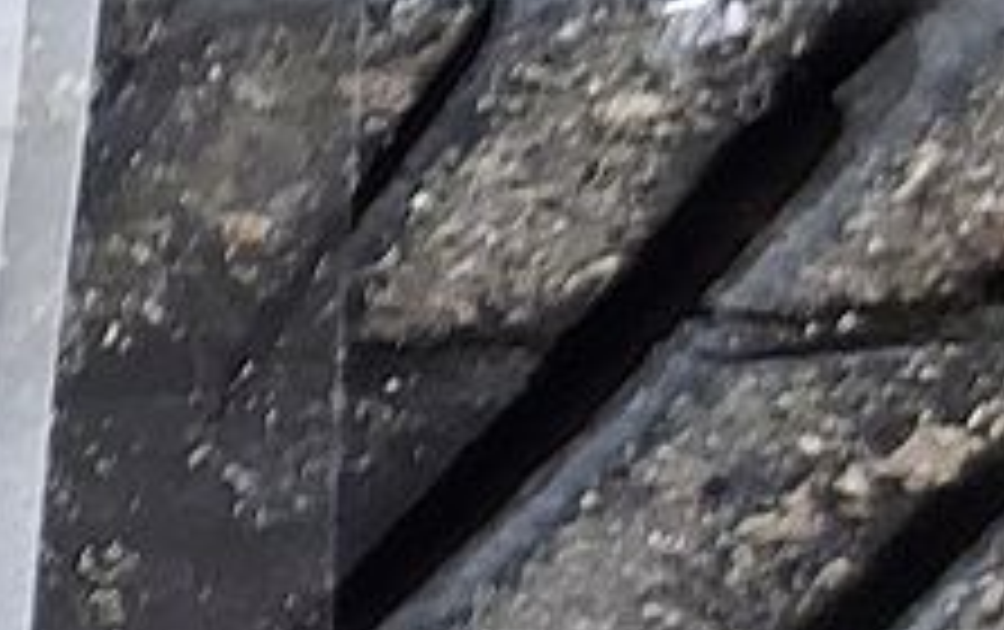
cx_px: -1227
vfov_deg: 8.3
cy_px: 18
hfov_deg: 11.4
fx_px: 4329
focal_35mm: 158
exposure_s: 1/25
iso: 500
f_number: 1.8
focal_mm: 5.23
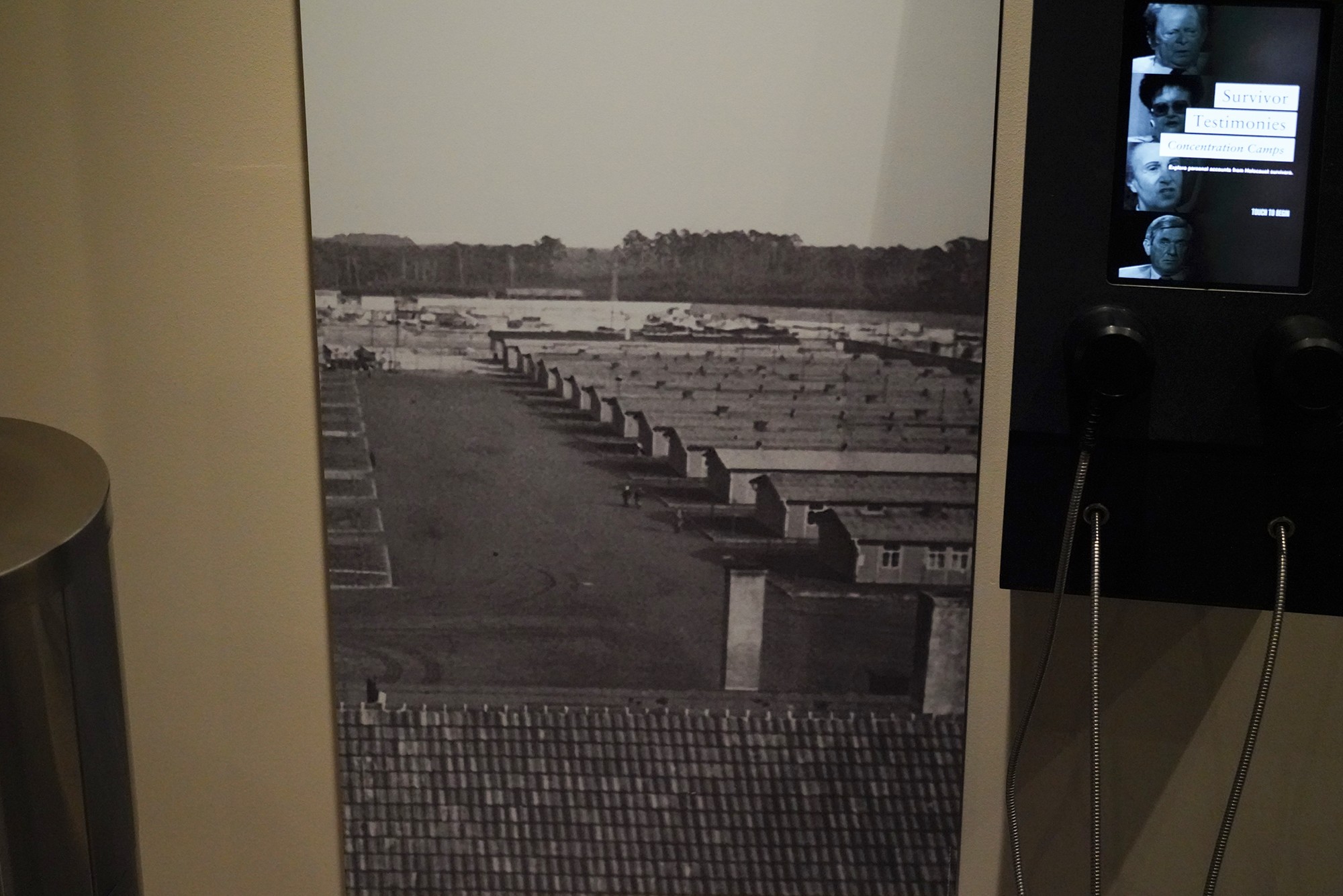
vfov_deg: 28.7
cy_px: 448
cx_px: 672
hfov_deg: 41.9
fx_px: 1753
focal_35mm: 47
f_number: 5.6
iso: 8000
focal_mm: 47
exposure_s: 1/100
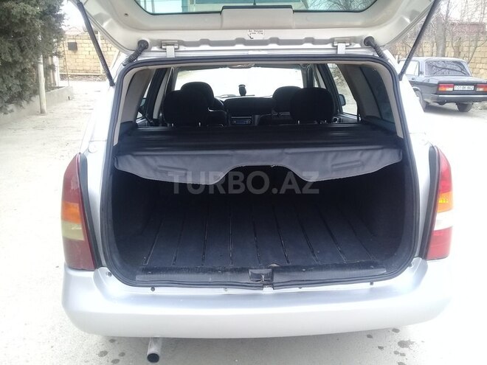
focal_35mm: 31
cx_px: 244
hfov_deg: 58.4
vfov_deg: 45.4
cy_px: 182
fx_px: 436
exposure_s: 1/131
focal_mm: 3.3
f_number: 2.2
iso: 50
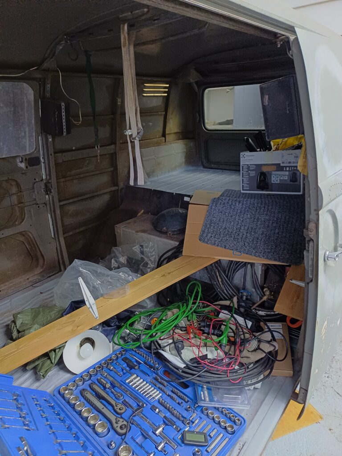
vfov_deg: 69.4
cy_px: 228
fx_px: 329
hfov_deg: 54.9
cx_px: 171
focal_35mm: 25
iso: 500
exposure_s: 1/25
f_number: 1.8
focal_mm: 4.65
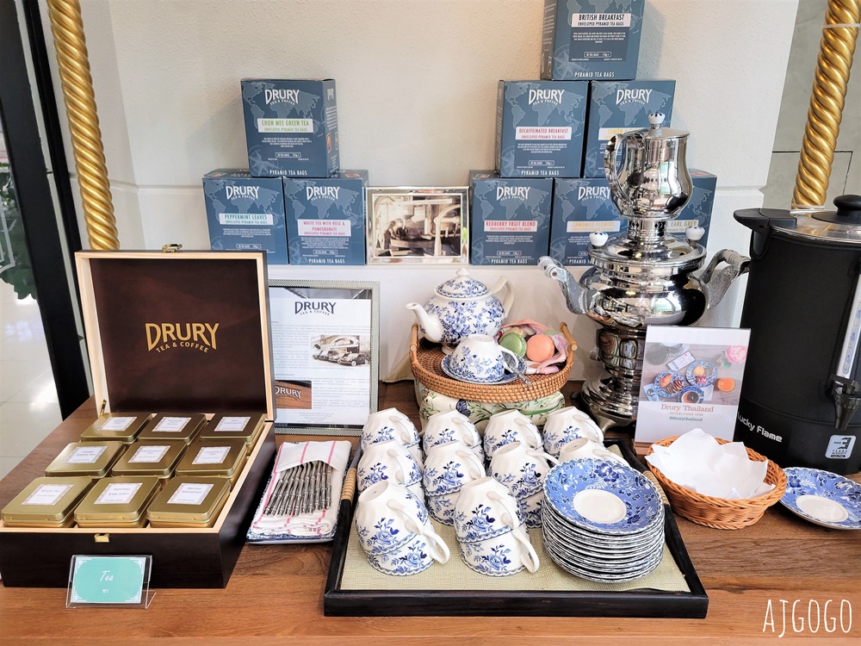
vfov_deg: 53.1
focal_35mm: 26
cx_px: 430
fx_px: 647
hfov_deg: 67.3
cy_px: 323
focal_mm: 5.4
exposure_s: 1/100
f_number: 1.8
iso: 200
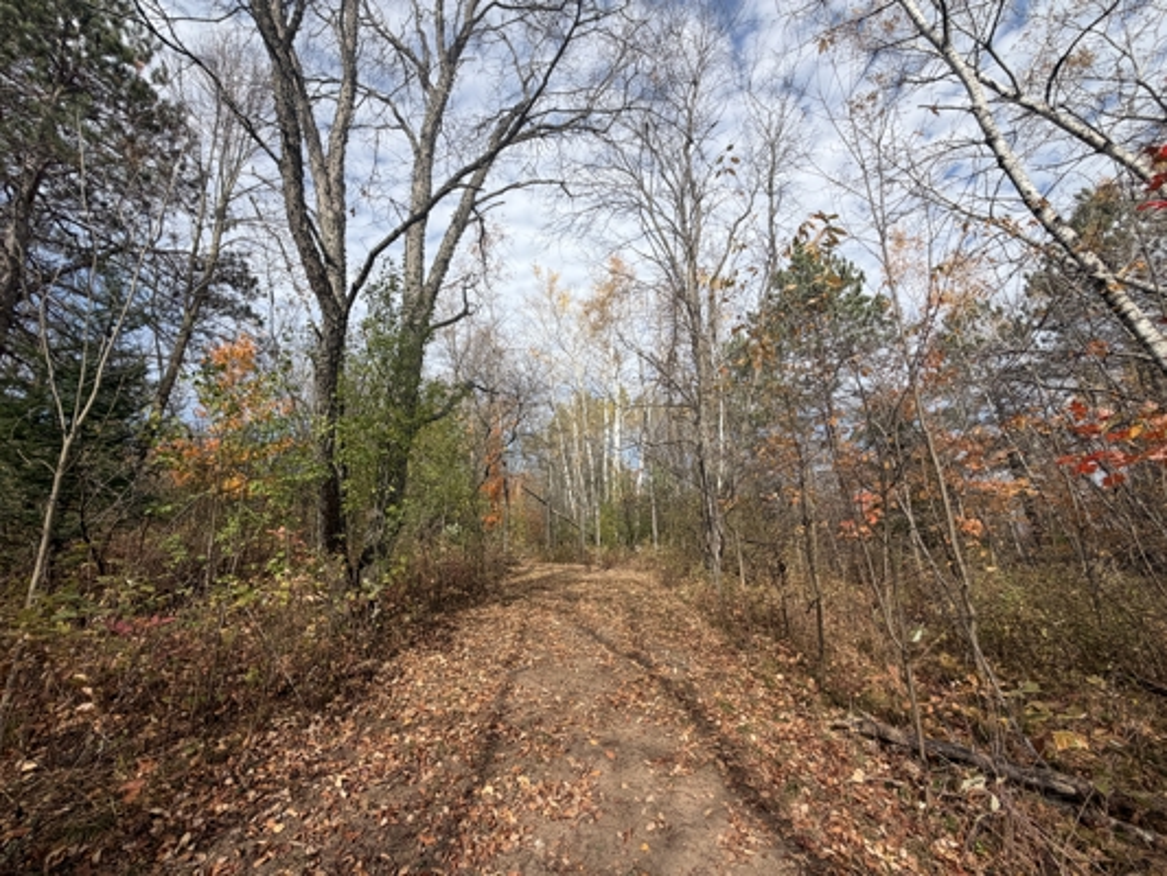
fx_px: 472
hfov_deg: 102.1
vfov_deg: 85.7
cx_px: 584
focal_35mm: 14
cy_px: 438
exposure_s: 1/770
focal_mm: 2.22
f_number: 2.2
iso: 32
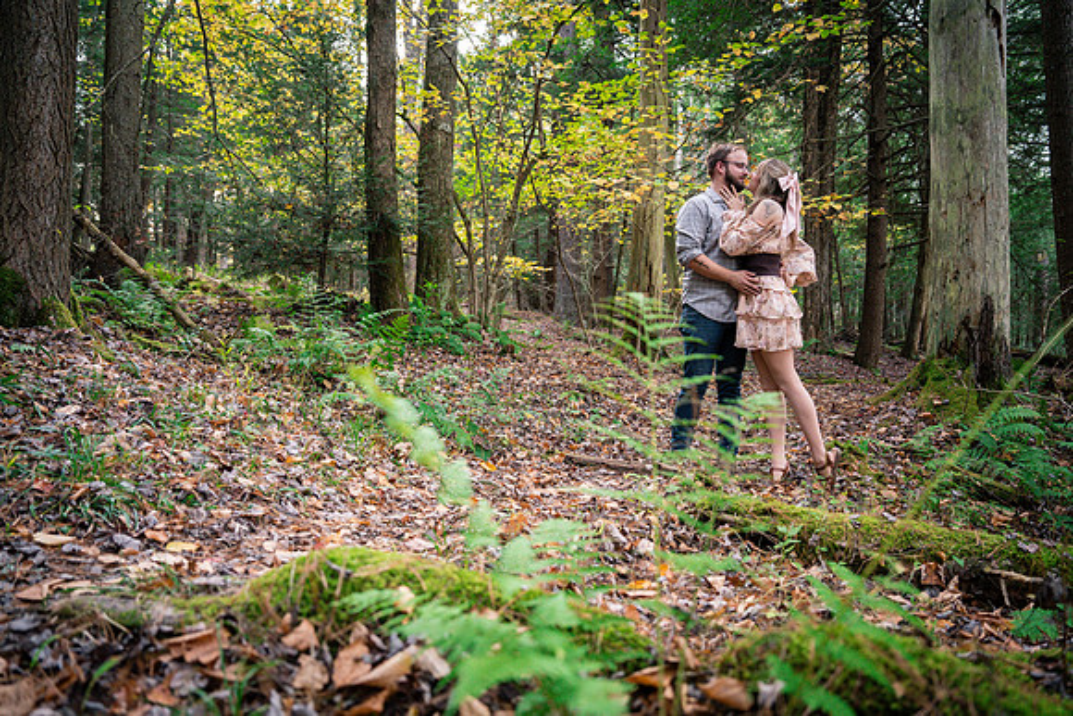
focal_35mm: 24
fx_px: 715
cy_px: 358
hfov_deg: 73.7
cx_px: 536
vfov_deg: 53.2
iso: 2000
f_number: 2.8
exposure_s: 1/250
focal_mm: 24
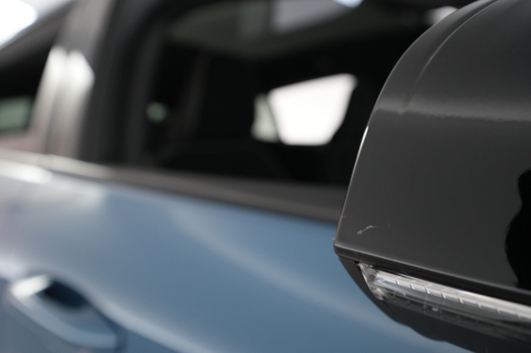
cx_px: 266
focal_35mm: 28
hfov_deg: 65.5
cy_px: 176
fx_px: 413
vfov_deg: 46.4
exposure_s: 1/100
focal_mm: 28
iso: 3200
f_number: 4.5
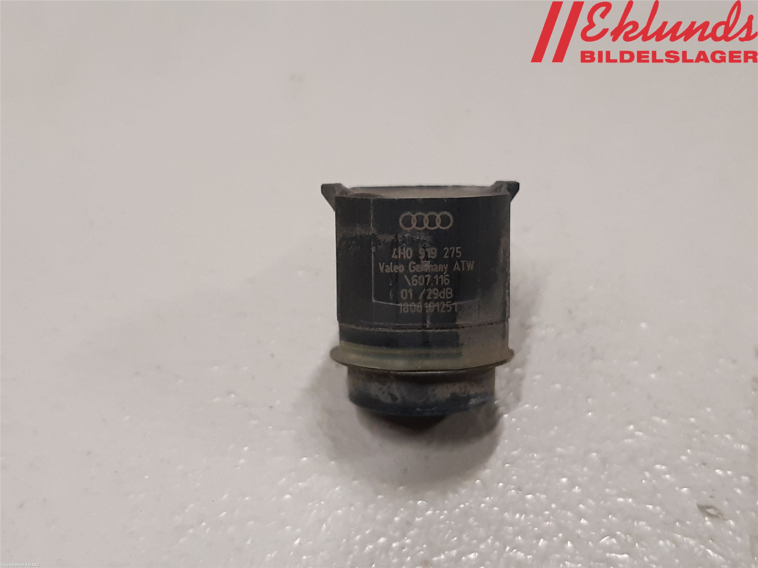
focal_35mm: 26
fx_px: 569
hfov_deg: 67.3
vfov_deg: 53.1
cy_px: 284
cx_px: 379
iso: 200
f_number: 1.7
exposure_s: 1/50
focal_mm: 3.93
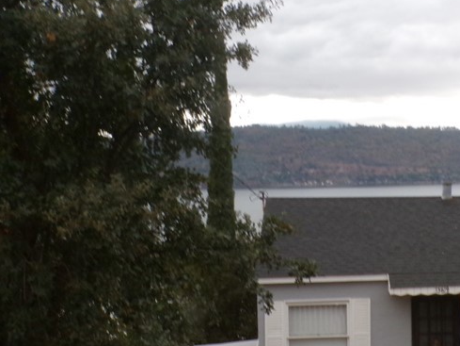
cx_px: 435
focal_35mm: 67
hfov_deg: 27.6
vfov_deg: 21.8
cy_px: 242
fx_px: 891
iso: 235
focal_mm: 5.8
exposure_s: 1/60
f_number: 8.3
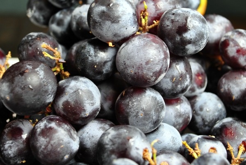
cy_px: 82
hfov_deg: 46.3
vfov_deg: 32.0
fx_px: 287
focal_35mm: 42
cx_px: 123
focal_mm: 28
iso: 100
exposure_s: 1/10
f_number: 6.3
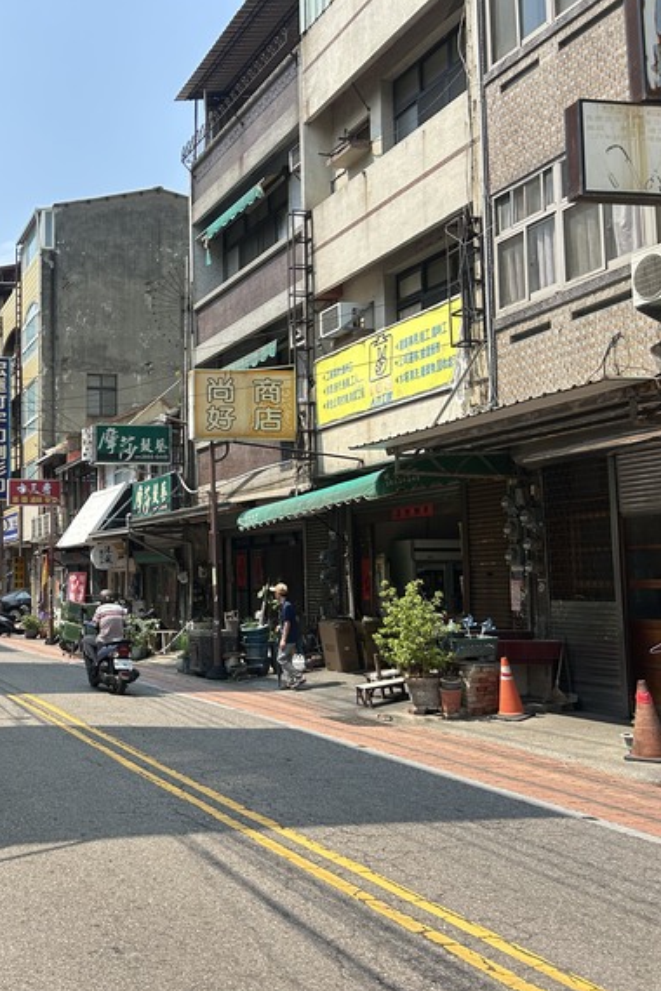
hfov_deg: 33.1
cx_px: 7
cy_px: 496
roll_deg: -0.4
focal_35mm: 37
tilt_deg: +3.9
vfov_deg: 51.9
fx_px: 1019
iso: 50
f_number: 1.5
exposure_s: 1/2513
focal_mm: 5.7
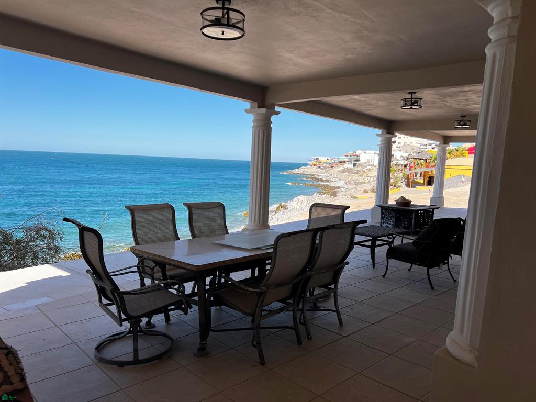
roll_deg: -3.0
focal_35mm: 26
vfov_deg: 53.1
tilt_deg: -6.9
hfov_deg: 67.3
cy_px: 201
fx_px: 403
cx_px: 268
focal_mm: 5.7
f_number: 1.5
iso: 50
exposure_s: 1/3257
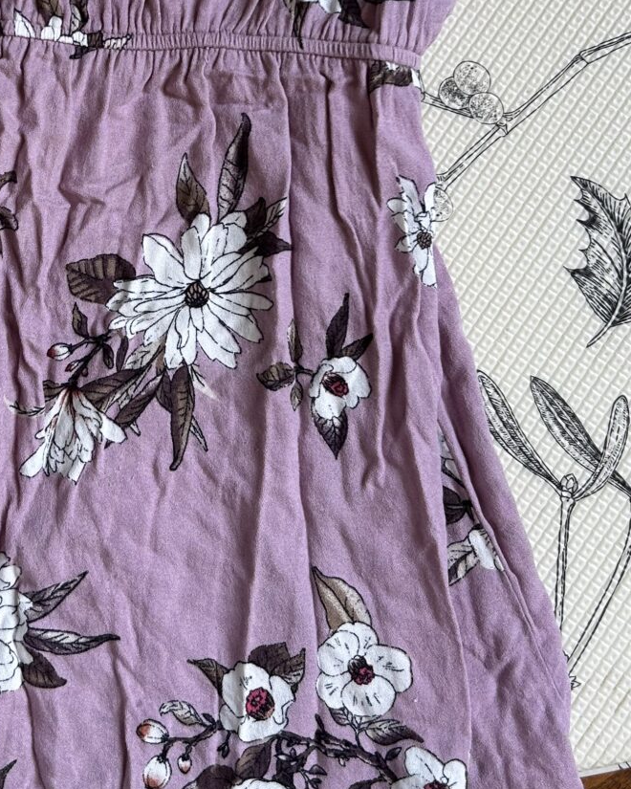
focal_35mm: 63
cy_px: 182
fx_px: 1471
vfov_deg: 29.5
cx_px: 126
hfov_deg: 23.8
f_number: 1.5
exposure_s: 1/120
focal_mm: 5.7
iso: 40
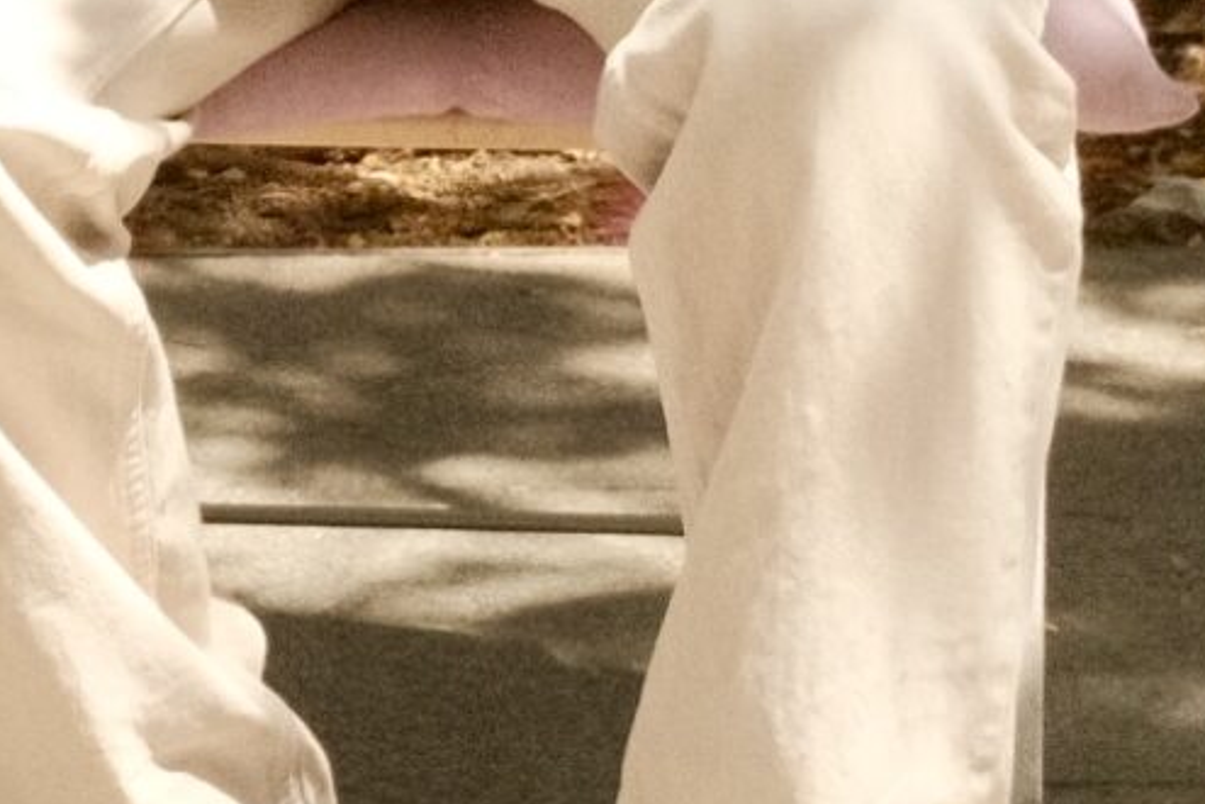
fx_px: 6928
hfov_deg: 8.8
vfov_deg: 6.6
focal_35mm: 207
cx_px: -1877
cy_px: -384
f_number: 5.7
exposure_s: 1/4000
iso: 3200
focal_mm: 26.5
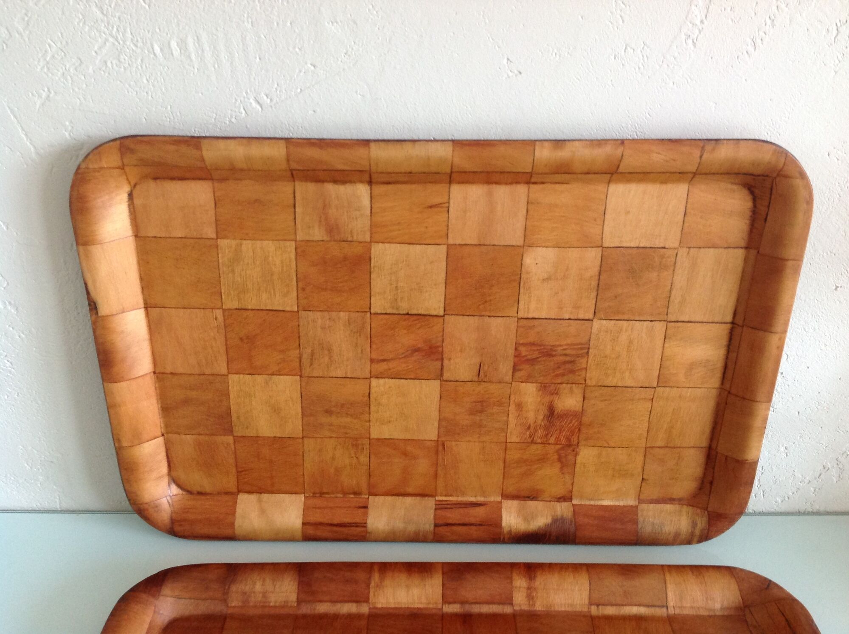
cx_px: 424
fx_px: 857
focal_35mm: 35
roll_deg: +0.0
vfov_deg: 40.6
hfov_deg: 52.7
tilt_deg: -28.9
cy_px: 317
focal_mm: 4.28
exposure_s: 1/15
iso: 125
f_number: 2.4
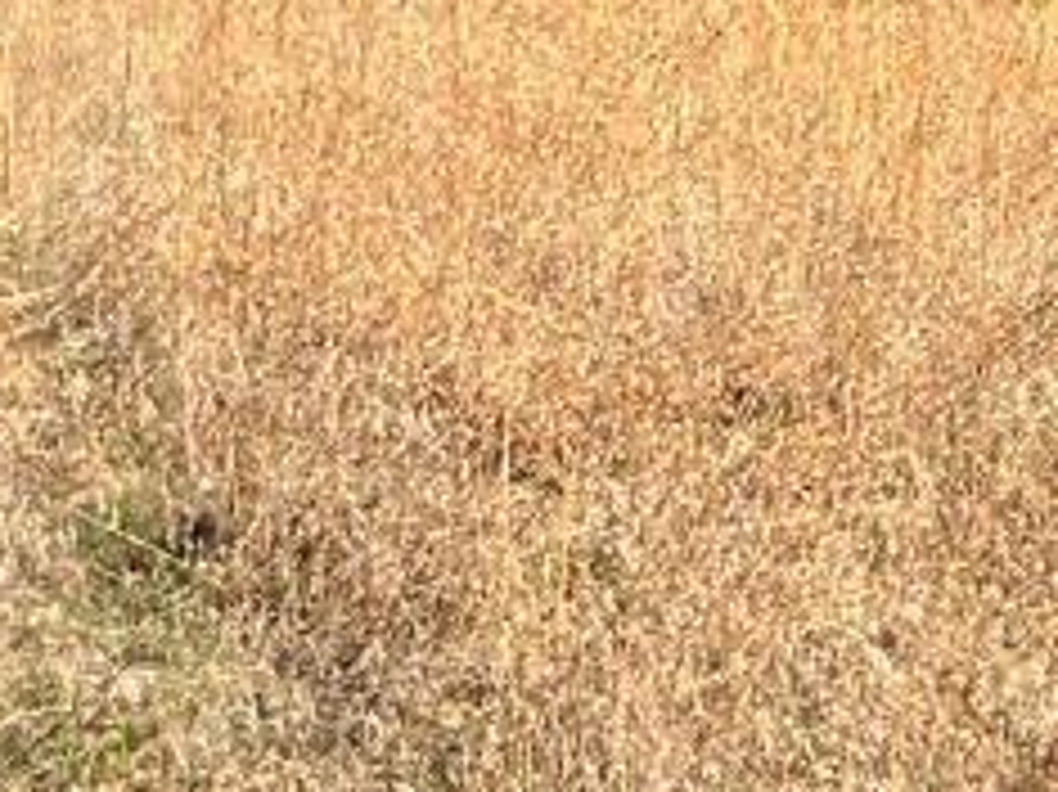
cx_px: -383
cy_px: -421
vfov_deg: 8.7
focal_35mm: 166
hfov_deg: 11.5
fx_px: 5071
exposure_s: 1/1934
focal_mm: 5.7
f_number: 1.5
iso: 50
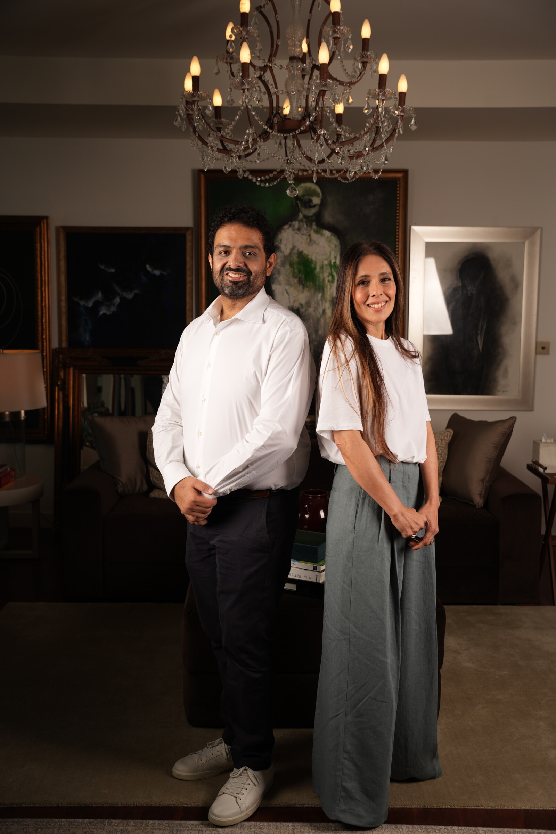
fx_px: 903
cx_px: 278
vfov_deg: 49.6
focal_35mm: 39
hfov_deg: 34.2
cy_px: 417
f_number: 4.5
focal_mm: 39
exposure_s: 1/160
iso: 100
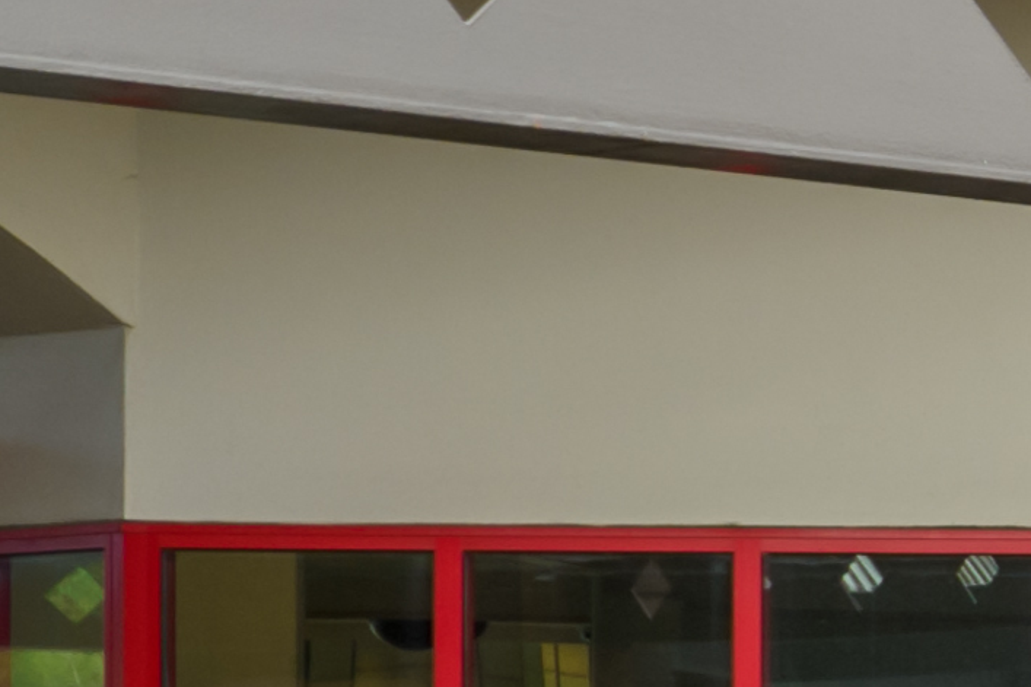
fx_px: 4867
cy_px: 585
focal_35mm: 170
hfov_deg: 10.0
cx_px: 2734
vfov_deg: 8.1
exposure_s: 1/180
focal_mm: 8.38
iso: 100
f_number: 2.8
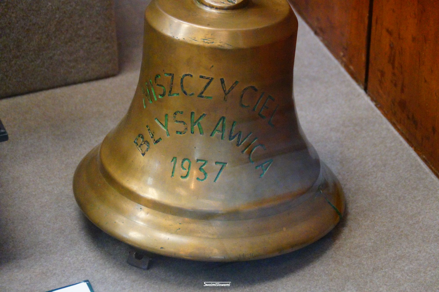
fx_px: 1280
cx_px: 220
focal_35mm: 105
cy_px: 146
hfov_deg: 19.5
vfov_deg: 13.0
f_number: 5
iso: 3200
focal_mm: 70
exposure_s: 1/60
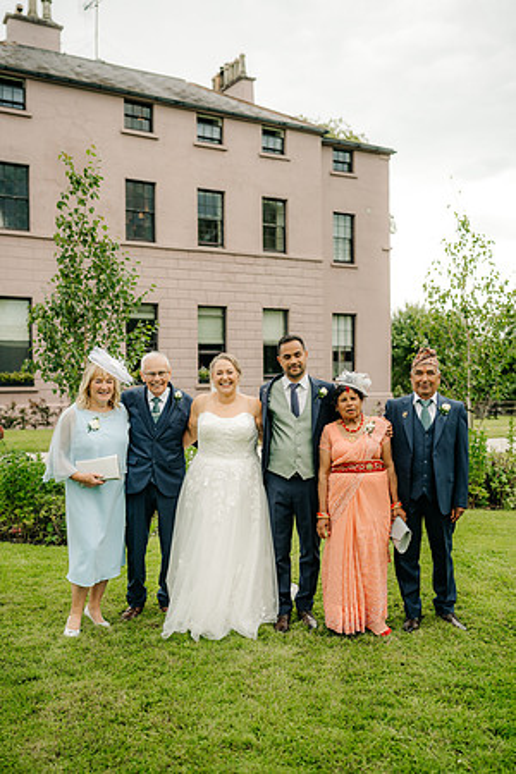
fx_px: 752
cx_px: 258
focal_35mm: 35
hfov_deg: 37.9
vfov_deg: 54.4
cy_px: 387
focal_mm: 35
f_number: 2.2
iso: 100
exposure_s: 1/800
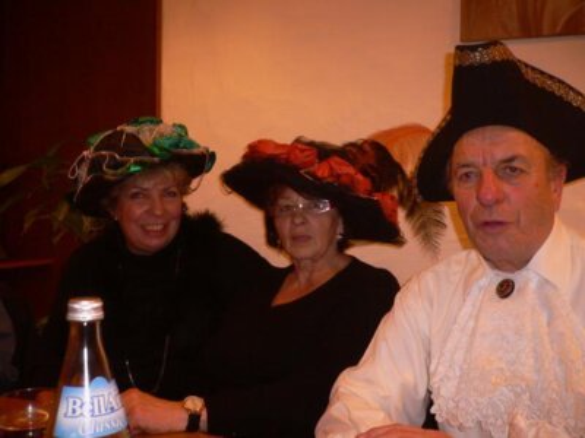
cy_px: 219
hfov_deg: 52.6
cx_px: 292
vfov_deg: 40.7
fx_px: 591
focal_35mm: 35
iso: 100
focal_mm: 5.8
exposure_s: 1/8
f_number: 2.8
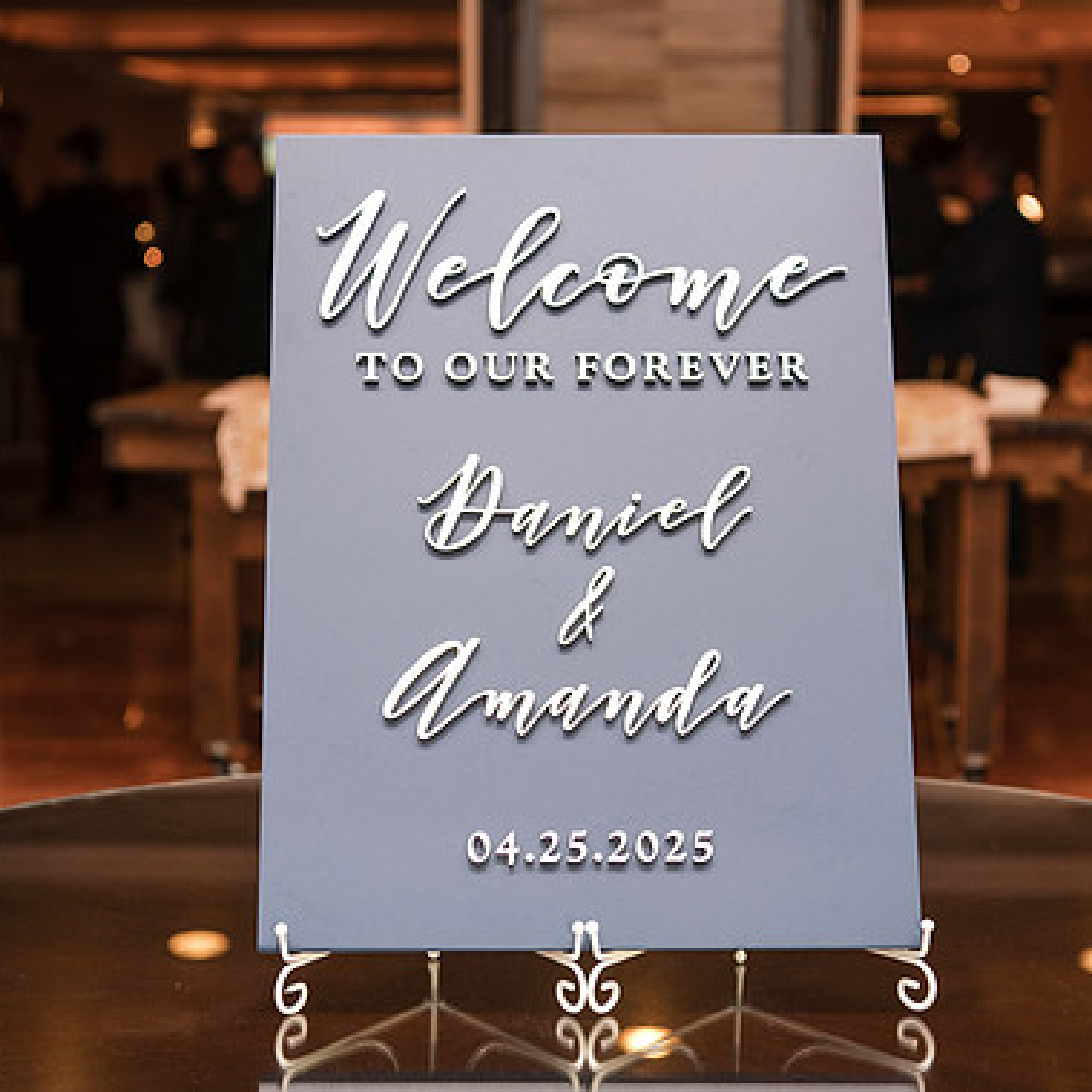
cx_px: 563
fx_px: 2427
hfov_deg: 25.4
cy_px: 540
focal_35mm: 68
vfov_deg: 25.4
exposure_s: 1/125
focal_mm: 52
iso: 800
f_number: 3.5
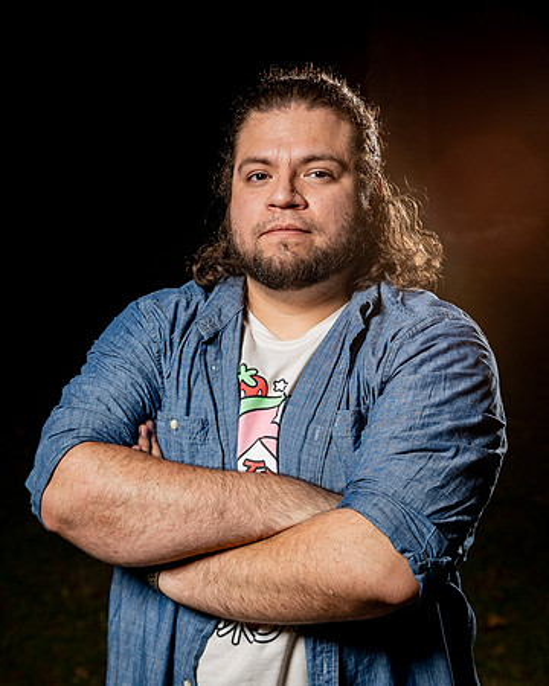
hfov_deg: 18.5
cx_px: 241
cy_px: 343
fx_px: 1687
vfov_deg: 23.0
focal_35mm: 83
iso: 500
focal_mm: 59
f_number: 5
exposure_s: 1/250
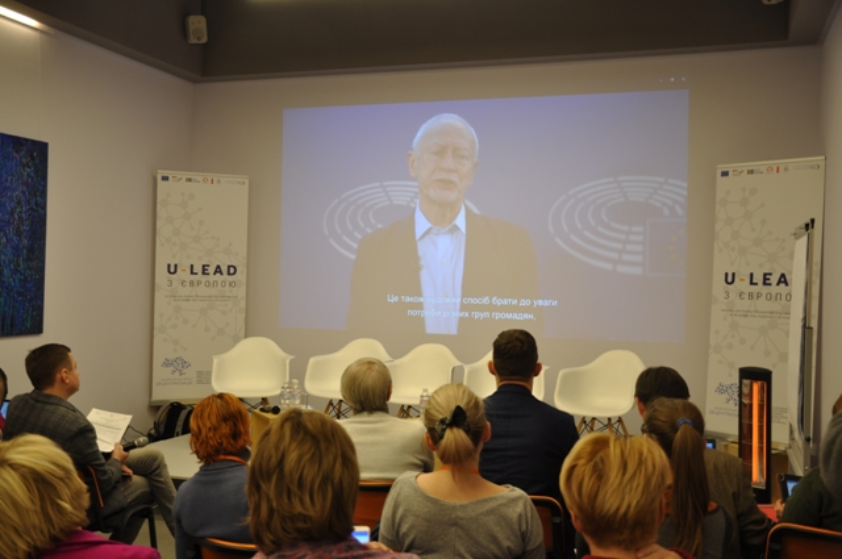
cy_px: 280
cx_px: 421
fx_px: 911
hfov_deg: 49.6
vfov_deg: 34.1
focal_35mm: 39
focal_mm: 26
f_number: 3.8
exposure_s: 1/10
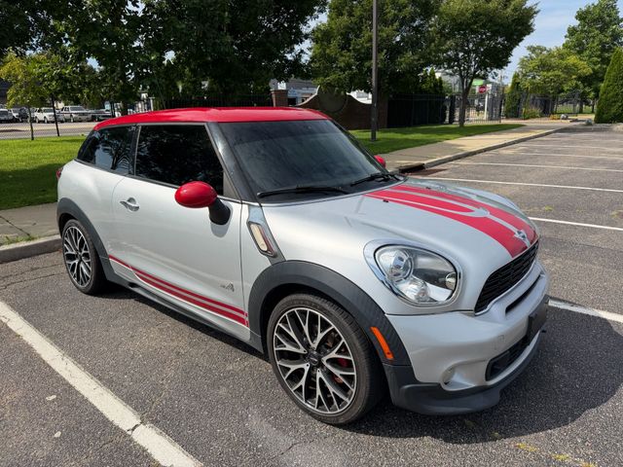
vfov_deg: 56.8
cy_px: 234
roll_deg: +1.5
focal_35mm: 24
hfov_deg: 71.6
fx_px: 432
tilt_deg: -17.0
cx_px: 312
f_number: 1.78
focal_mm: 6.76
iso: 100
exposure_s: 1/7353
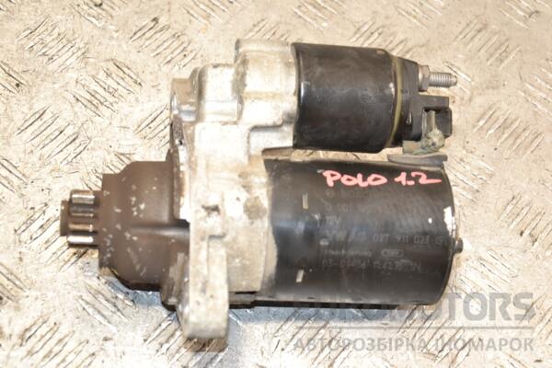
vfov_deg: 23.8
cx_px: 276
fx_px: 874
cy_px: 184
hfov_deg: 35.1
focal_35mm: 57
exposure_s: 1/80
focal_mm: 38
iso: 800
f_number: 5
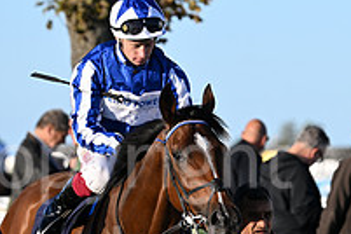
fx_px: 4212
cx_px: 183
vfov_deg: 3.2
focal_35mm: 432
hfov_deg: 4.8
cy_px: 273
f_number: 4
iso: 400
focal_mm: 150
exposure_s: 1/2500
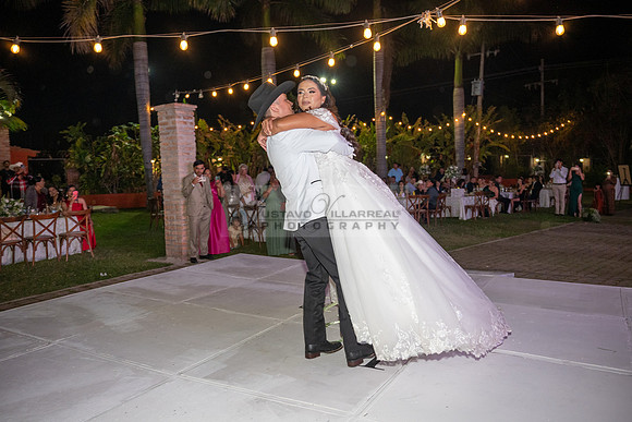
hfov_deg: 65.5
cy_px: 211
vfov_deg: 46.4
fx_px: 492
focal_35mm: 28
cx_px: 316
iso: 2000
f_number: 4
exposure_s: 1/160
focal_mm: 28
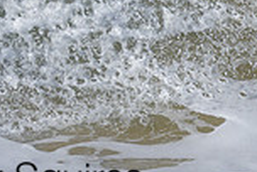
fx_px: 29956
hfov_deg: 0.5
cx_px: -20
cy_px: -165
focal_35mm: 4188
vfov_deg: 0.3
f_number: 6.3
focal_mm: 800
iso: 220
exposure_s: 1/2000
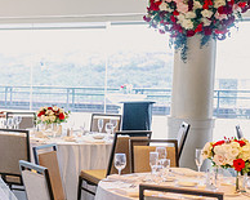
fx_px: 695
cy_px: 127
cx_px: -122
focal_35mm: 94
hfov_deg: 18.2
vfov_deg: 16.3
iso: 2500
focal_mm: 33.5
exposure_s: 1/160
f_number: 2.8
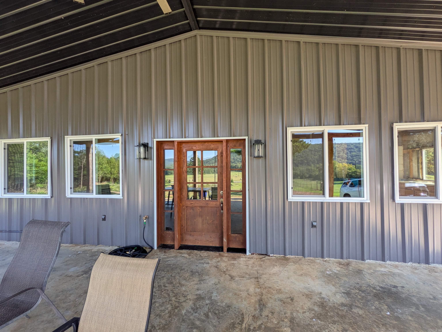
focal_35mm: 14
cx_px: 221
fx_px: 179
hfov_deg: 102.0
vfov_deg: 85.7
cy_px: 166
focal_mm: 1.83
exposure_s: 1/142
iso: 44
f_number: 2.2
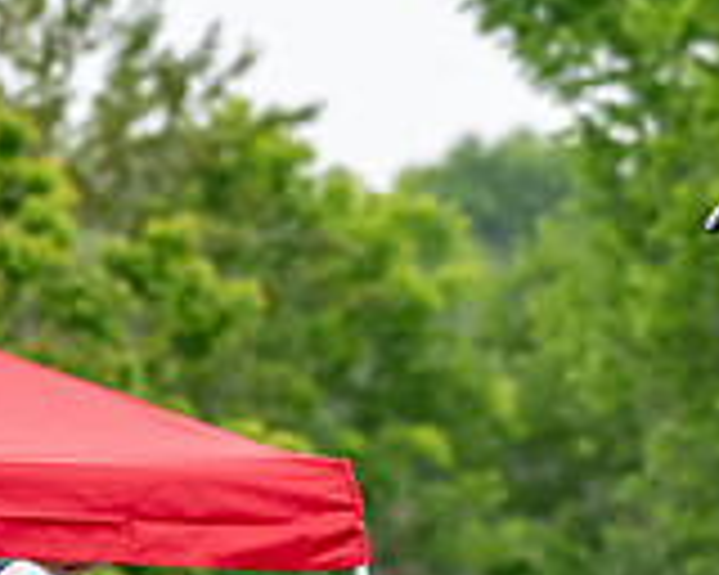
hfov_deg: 1.4
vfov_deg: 1.1
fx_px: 29345
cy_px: 667
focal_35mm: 1379
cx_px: 697
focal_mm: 270
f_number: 5.6
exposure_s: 1/2000
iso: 1250
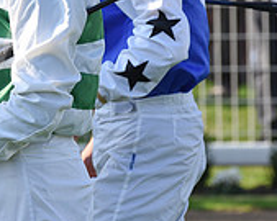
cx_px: -190
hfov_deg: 3.1
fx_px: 5023
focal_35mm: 613
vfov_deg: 2.5
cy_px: -43
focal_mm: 190
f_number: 6.3
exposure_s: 1/1600
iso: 640
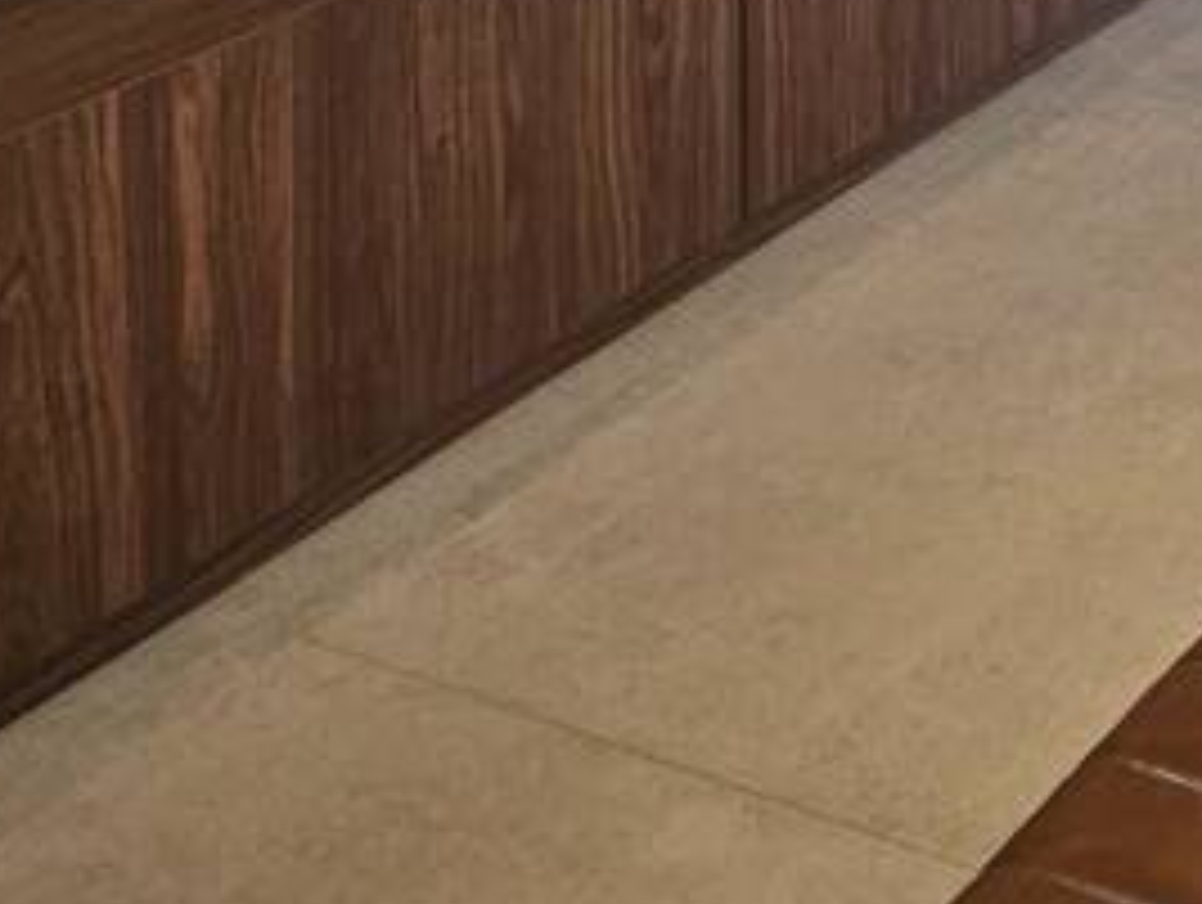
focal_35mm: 70
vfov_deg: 15.6
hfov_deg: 24.1
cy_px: -1021
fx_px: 2434
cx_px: 1589
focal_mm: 2.2
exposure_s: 1/167
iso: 50
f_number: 2.2
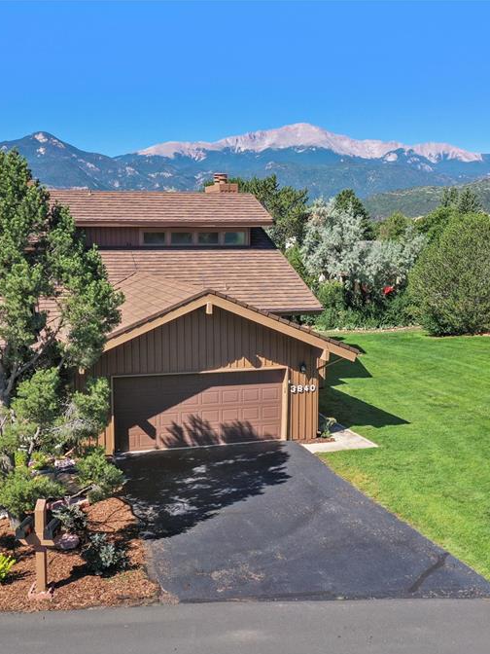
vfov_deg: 45.8
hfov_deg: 35.1
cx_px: 241
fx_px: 774
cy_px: 331
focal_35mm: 41
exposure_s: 1/500
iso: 100
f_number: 4
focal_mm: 10.26
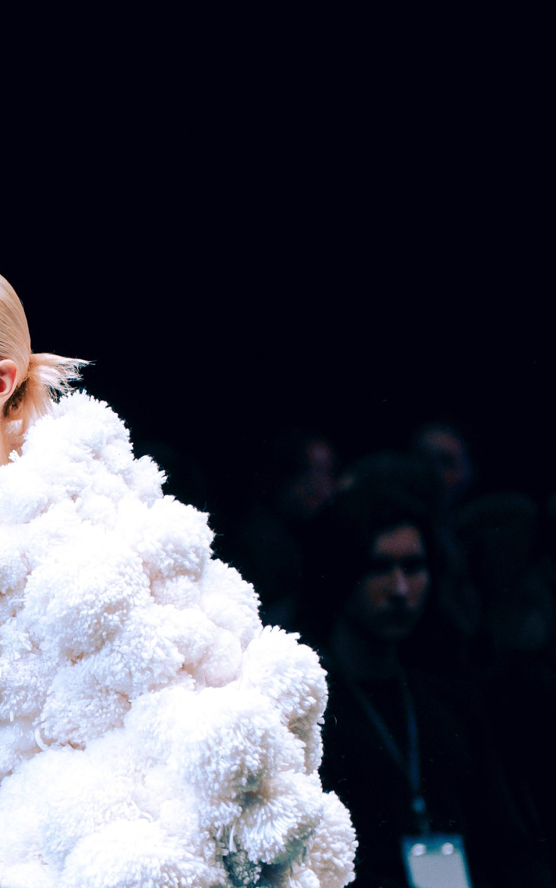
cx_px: -99
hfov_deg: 3.8
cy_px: 768
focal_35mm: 342
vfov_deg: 6.1
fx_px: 8289
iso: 640
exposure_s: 1/320
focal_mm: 150
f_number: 2.8
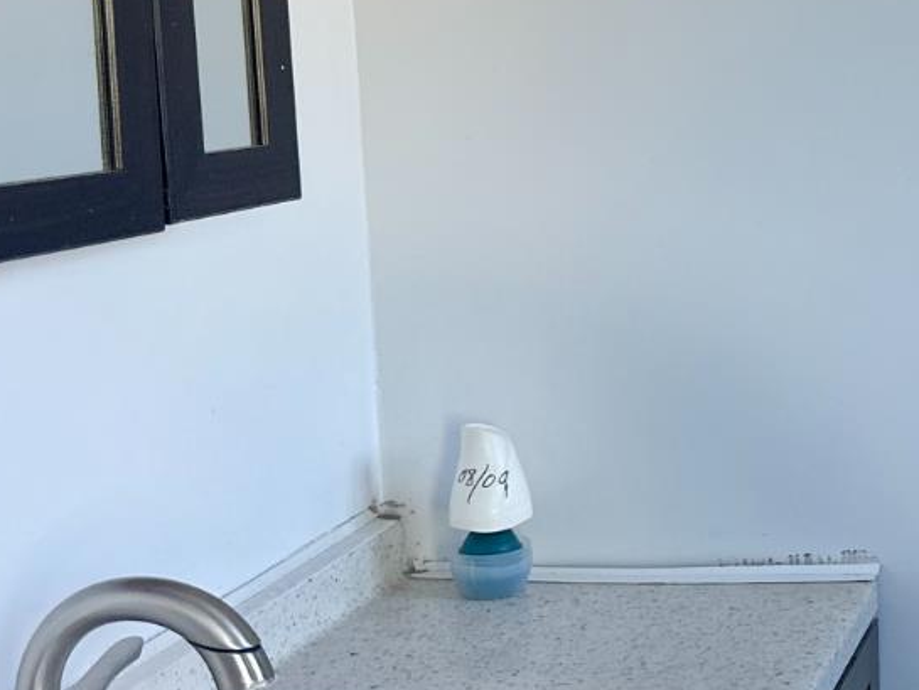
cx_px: 1029
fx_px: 1753
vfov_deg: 22.2
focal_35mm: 66
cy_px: 225
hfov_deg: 26.8
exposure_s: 1/66
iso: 250
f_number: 1.78
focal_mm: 6.86
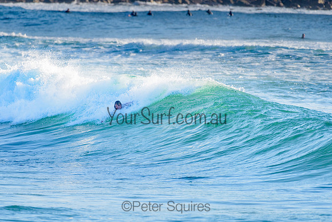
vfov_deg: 2.2
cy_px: 112
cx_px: 131
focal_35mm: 613
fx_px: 5652
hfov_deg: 3.4
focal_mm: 500
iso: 250
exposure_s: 1/2000
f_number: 5.6
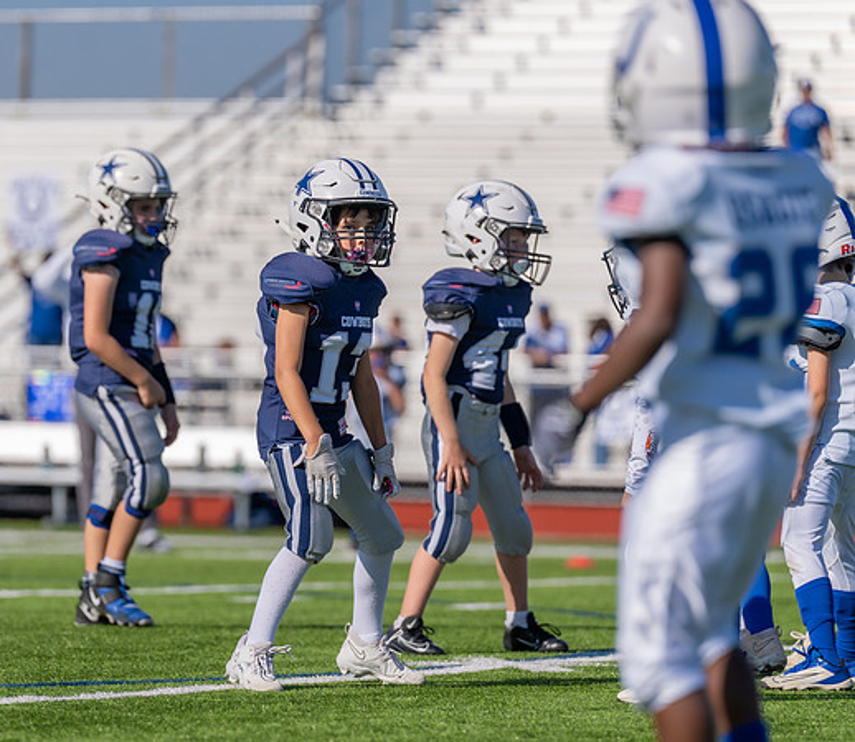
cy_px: 395
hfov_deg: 7.3
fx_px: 6708
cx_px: 321
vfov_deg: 6.3
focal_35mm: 256
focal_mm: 200
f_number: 3.5
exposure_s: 1/2000
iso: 100
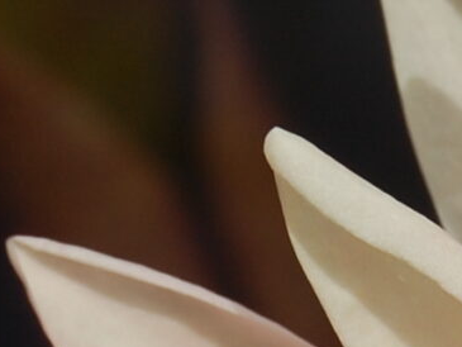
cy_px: 895
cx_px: 816
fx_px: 7415
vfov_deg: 2.7
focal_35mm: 555
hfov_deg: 3.5
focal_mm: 55
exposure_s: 1/400
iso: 200
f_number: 10
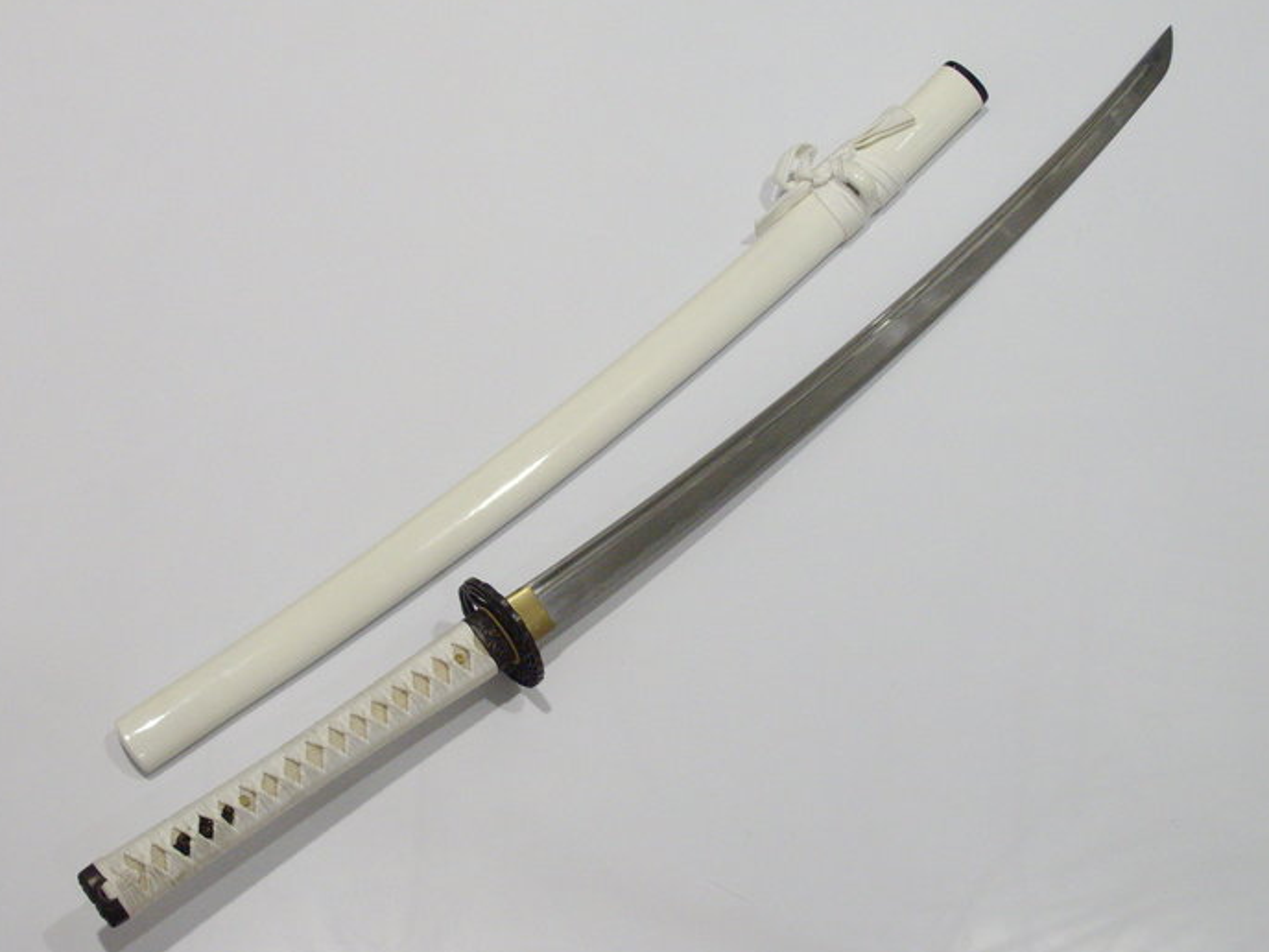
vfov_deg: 25.7
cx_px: 633
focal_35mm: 57
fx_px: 2090
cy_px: 475
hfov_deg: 33.8
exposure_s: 1/80
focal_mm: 9.2
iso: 320
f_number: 3.4
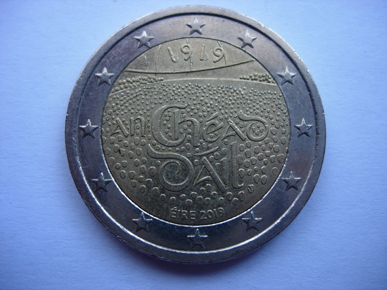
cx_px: 194
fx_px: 425
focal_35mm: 38
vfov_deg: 37.7
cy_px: 145
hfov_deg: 49.0
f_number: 2.8
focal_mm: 7.8
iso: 112
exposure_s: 1/32
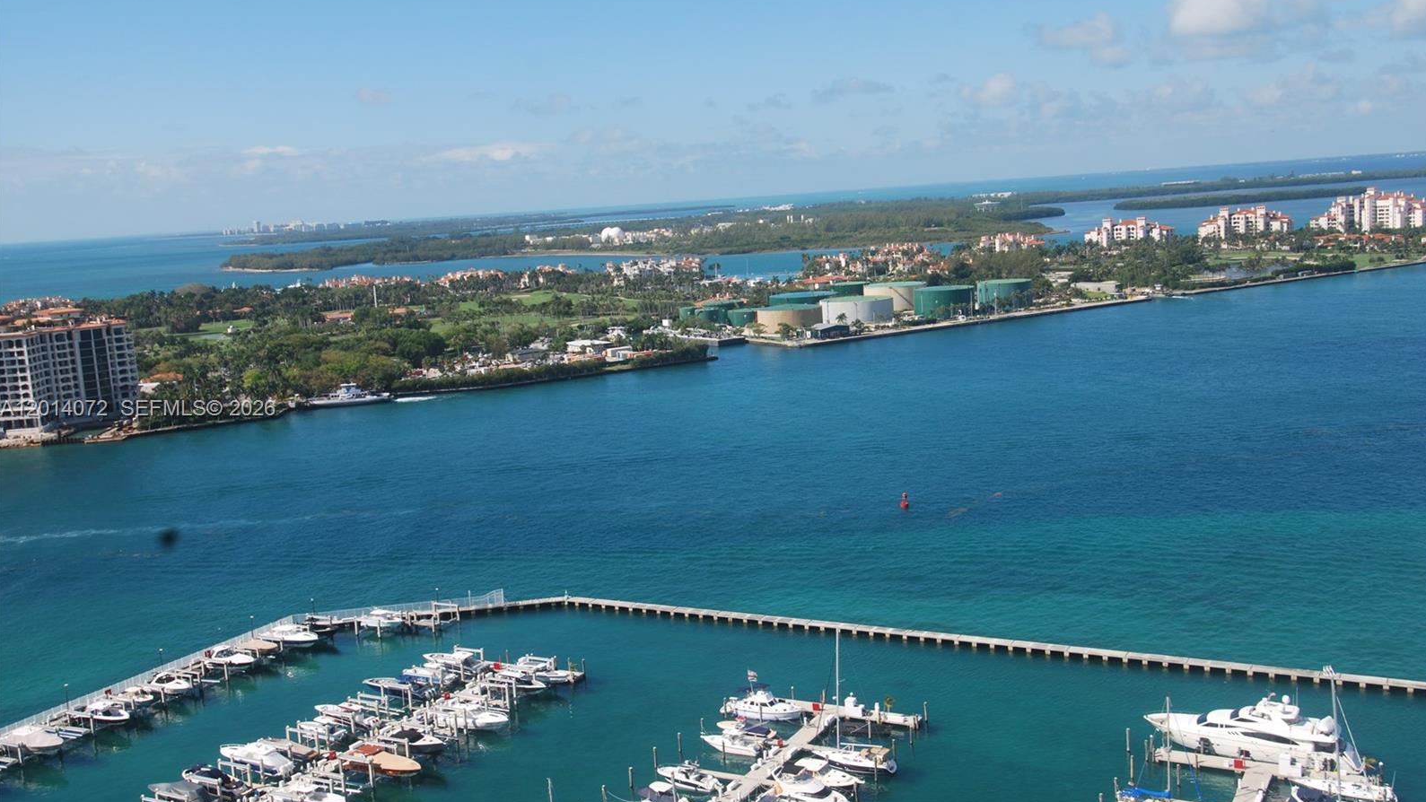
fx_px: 1437
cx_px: 714
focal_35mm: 38
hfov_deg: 52.8
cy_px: 410
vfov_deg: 31.2
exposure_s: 1/200
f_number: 10
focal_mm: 24
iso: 100
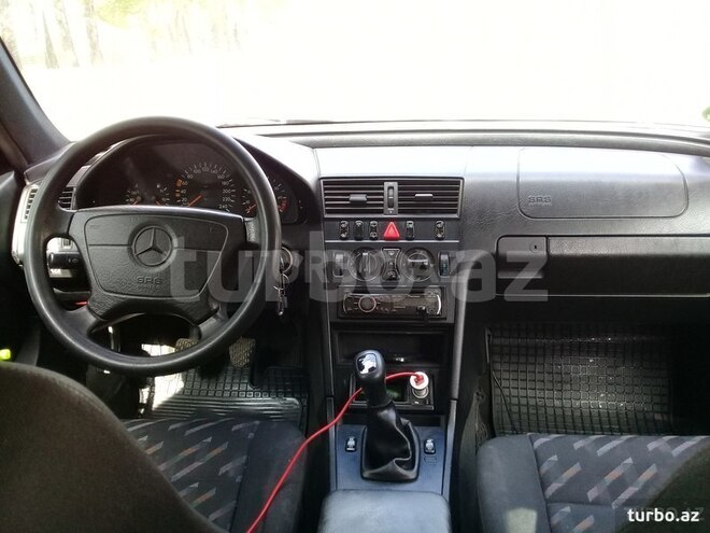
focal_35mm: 31
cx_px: 355
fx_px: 636
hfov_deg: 58.4
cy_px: 266
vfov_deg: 45.4
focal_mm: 3.3
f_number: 2.2
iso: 64
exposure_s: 1/40
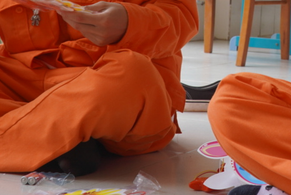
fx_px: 842
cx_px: 284
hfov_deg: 19.1
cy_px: -54
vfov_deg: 12.8
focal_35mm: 104
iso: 125
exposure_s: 1/160
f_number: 4
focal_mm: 20
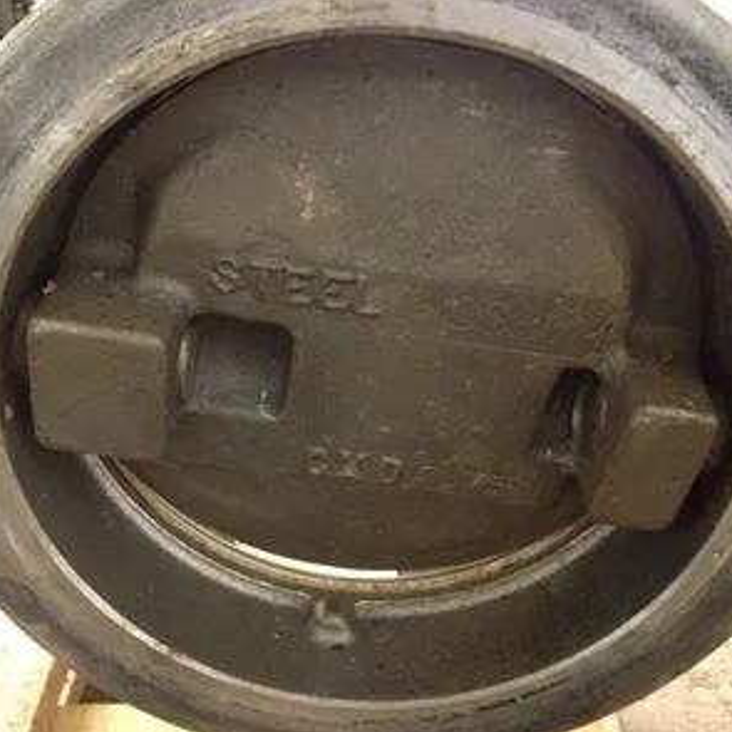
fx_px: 1005
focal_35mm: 42
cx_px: 355
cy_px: 370
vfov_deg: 40.0
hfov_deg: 40.0
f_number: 2.4
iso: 640
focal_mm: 4.28
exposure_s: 1/15
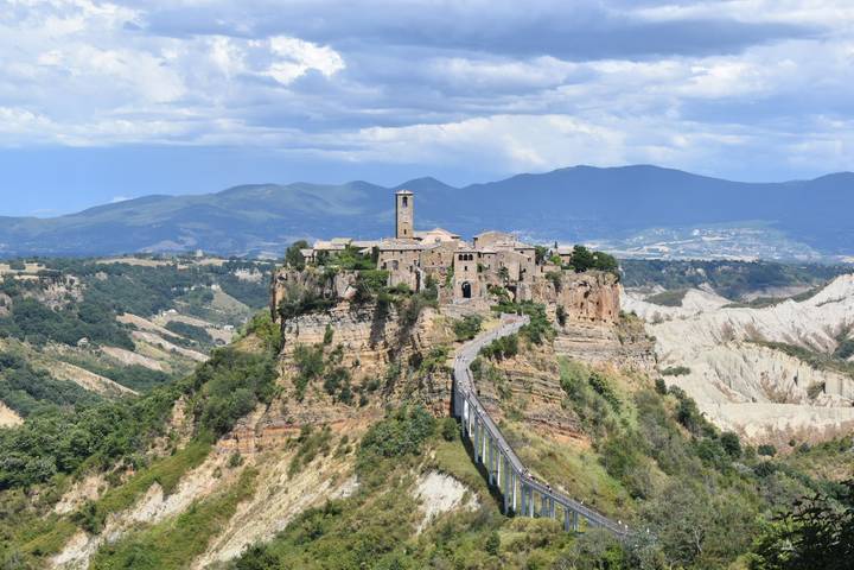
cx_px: 427
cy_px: 285
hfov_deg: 26.0
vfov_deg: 17.5
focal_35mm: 78
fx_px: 1850
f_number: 9
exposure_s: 1/320
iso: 100
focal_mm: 52
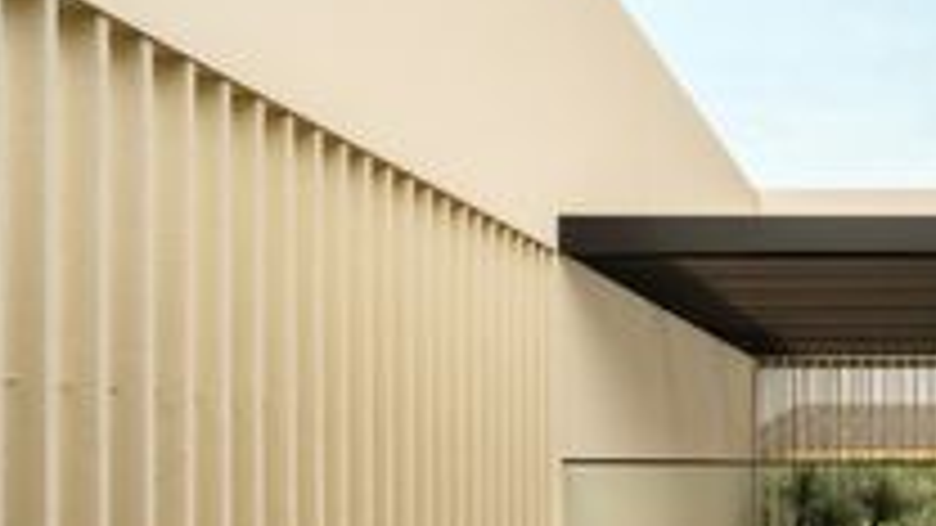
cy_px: 456
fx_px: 1042
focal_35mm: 42
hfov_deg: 41.2
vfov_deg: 27.5
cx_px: 963
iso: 200
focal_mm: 19
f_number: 20
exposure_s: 1/15
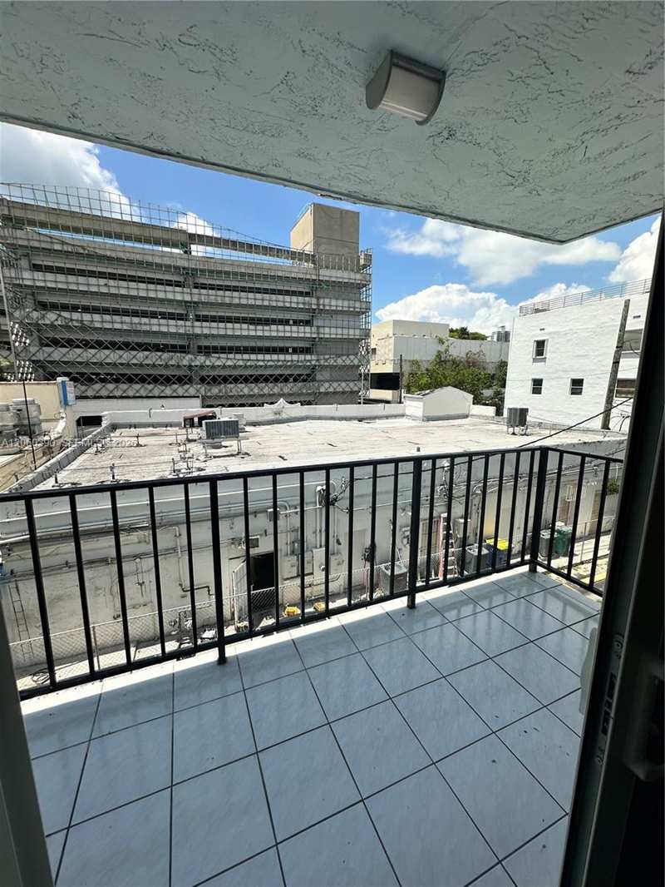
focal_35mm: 14
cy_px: 444
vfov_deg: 102.1
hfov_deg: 85.7
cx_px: 332
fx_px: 358
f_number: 2.2
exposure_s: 1/2398
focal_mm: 2.22
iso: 40
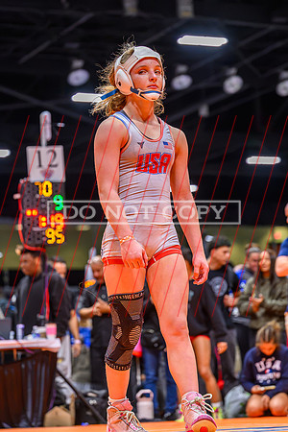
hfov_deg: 10.7
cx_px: 130
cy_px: 180
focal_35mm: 129
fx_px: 1542
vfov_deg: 15.9
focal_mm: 73
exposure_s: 1/640
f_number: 2.8
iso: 2500
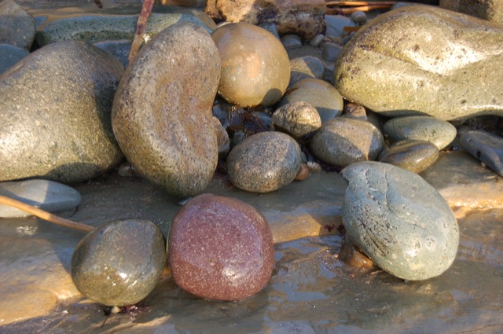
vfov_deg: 23.7
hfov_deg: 35.1
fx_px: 795
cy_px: 167
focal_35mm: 57
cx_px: 252
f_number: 5
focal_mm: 38
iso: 200
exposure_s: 1/80
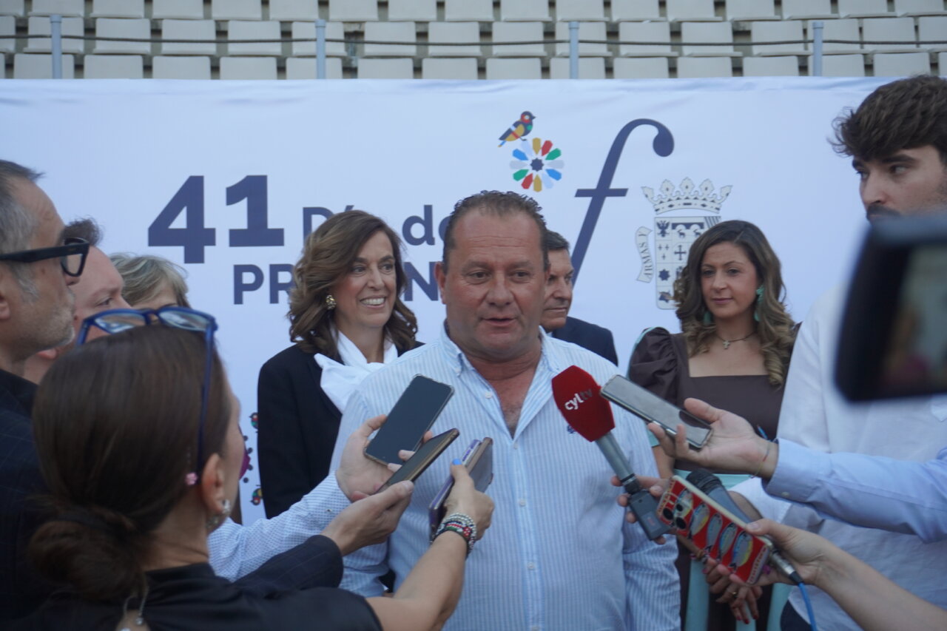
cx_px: 474
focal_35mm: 48
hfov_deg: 41.1
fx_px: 1262
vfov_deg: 28.1
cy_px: 316
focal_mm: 32
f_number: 5
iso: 400
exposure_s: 1/160
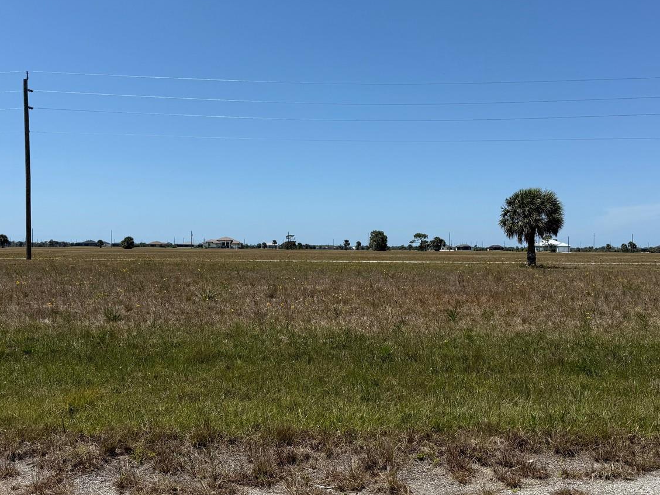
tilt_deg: -0.5
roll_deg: -0.7
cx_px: 370
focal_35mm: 34
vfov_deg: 41.8
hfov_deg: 53.8
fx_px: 648
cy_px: 248
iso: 80
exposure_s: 1/7353
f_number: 1.78
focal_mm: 6.76
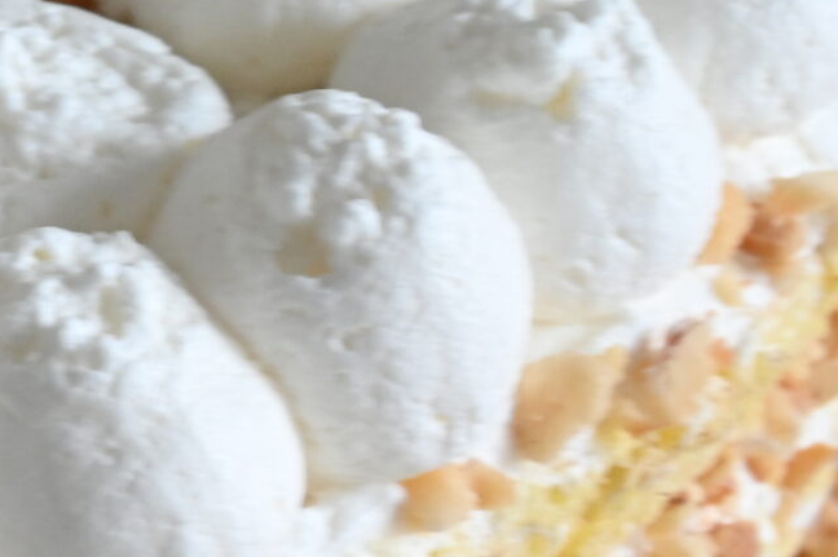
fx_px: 3768
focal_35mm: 162
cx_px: -546
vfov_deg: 8.4
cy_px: 80
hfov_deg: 11.9
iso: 400
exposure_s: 1/5
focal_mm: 27.5
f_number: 11
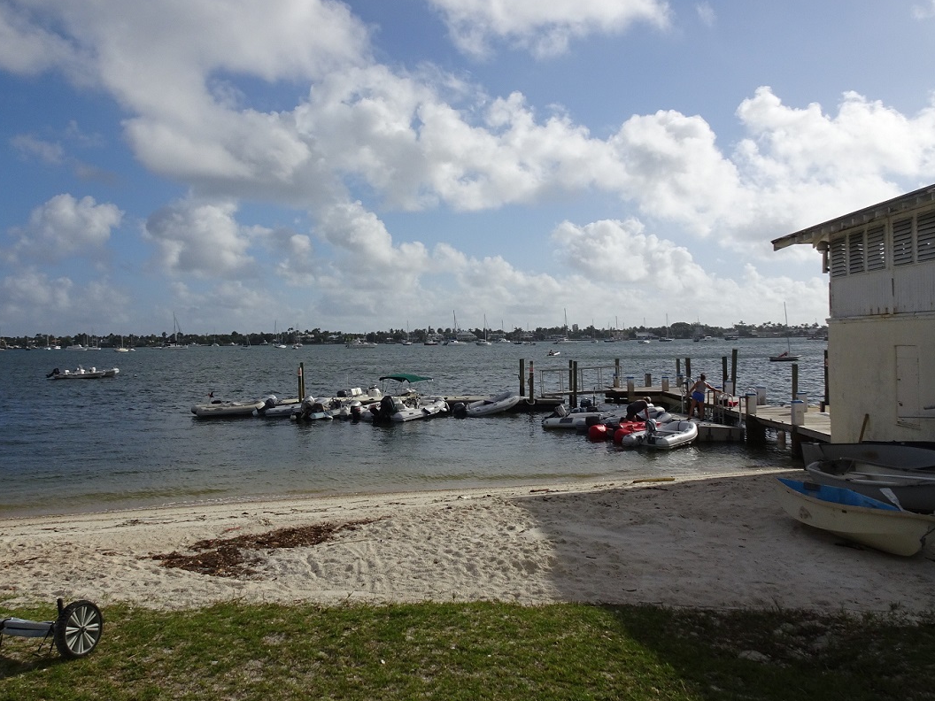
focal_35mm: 25
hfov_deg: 69.4
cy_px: 348
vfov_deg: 54.9
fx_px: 675
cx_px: 454
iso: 80
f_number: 3.5
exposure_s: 1/2000
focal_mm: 4.1
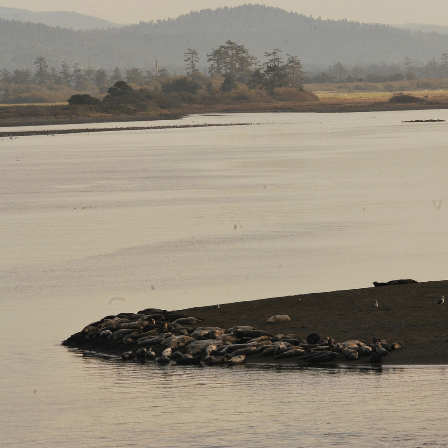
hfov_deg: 5.8
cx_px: 231
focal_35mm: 301
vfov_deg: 5.8
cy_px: 222
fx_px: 4407
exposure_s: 1/125
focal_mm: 150
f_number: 22
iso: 400
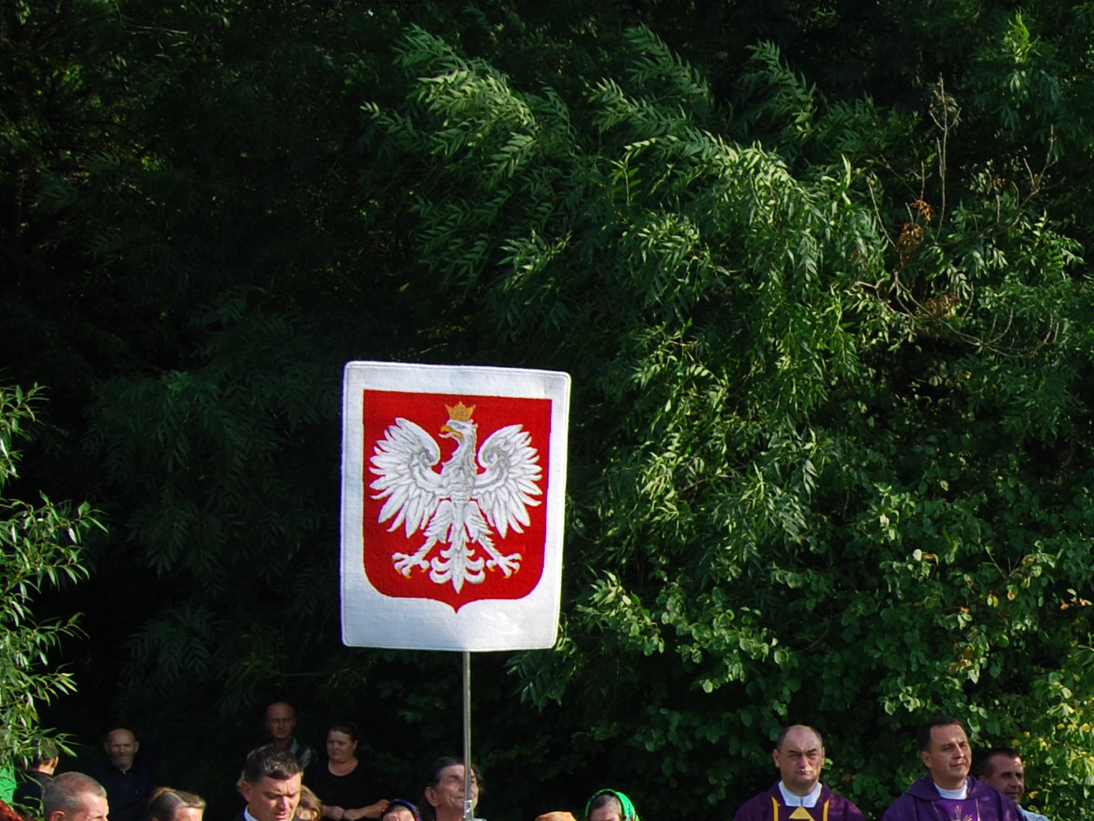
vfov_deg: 18.9
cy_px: 790
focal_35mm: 76
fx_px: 2402
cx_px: 1393
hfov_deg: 23.0
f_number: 7.1
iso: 100
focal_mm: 18
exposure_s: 1/200
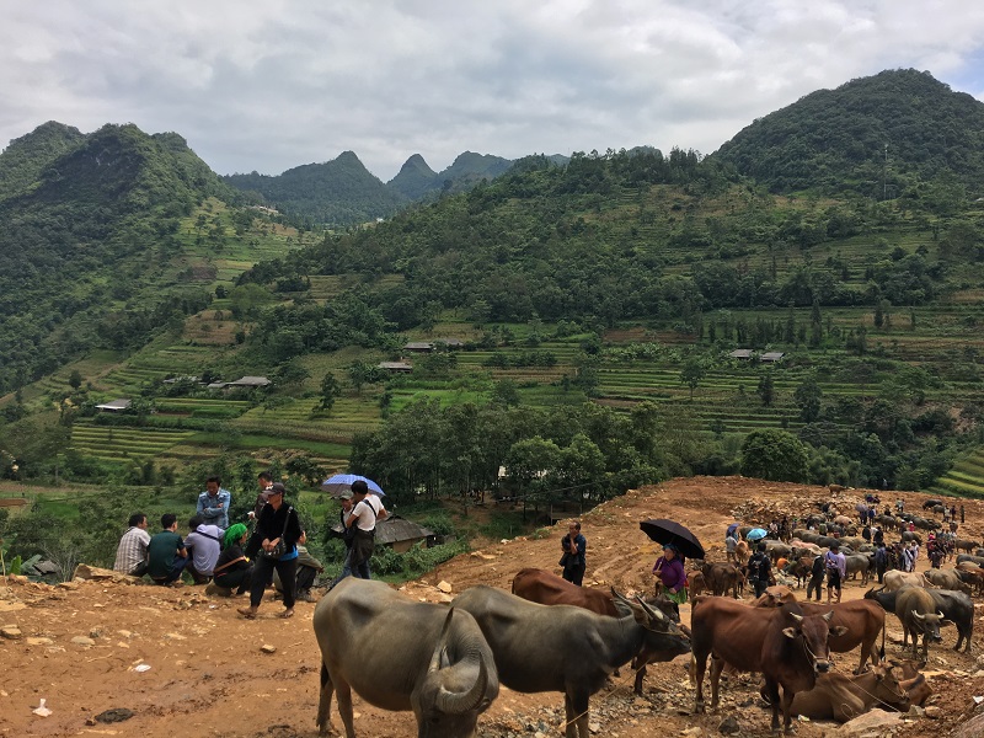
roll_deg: -1.6
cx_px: 492
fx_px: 824
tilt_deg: -0.9
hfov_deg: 61.7
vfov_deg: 48.2
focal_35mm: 29
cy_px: 369
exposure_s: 1/1479
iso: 25
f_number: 2.2
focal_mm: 4.15
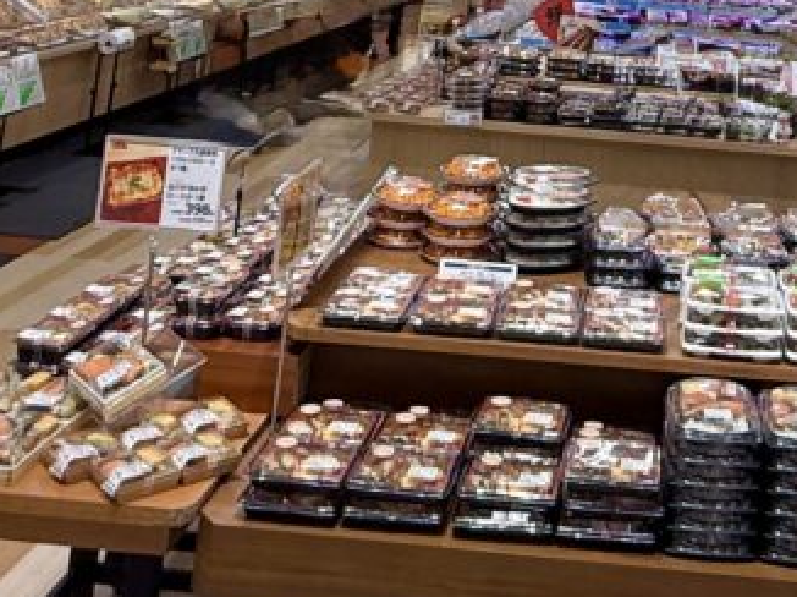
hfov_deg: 33.7
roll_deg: -4.4
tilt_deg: +10.6
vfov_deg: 21.8
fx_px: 1265
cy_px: -313
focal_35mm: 55
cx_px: 663
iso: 64
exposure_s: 1/120
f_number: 2.2
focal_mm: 2.22
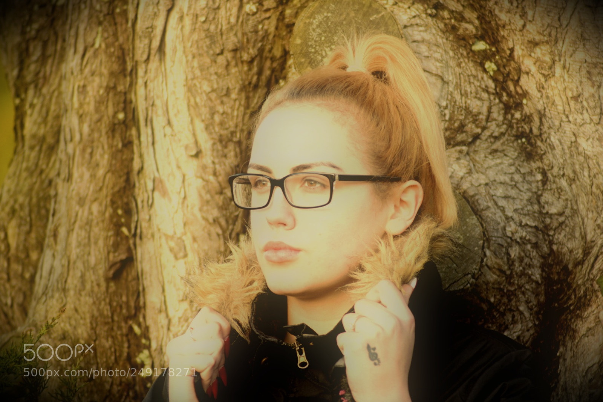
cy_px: 201
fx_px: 4647
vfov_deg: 5.0
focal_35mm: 278
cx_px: 302
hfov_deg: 7.4
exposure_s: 1/50
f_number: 4.5
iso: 100
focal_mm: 185
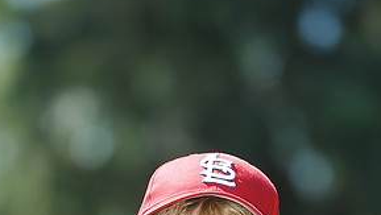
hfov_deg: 5.1
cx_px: 178
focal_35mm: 420
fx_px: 4246
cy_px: 363
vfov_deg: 2.9
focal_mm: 200
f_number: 4.5
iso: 200
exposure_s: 1/500
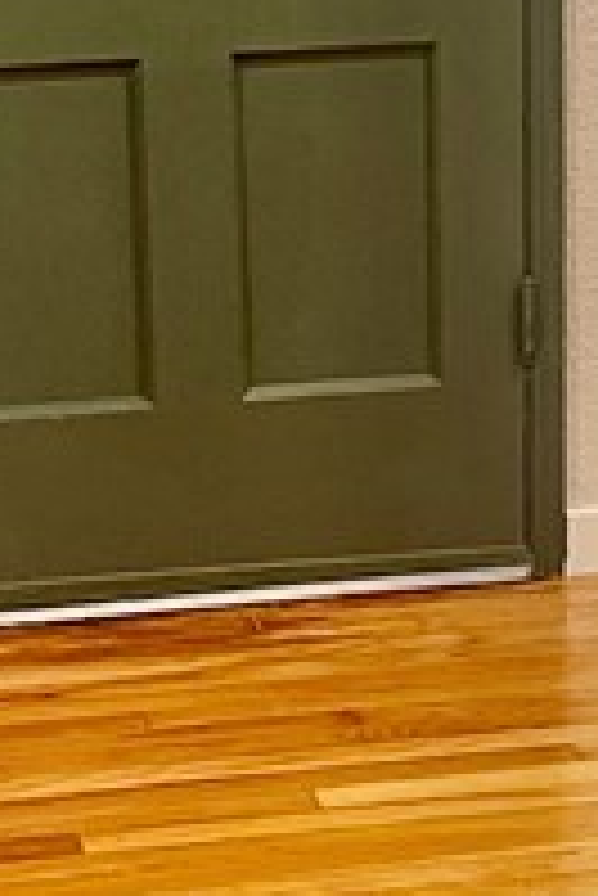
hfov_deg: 9.9
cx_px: 333
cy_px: 167
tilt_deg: -11.4
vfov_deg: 14.7
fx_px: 3457
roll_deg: +2.1
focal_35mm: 139
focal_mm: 5.1
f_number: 1.6
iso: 160
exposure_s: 1/60
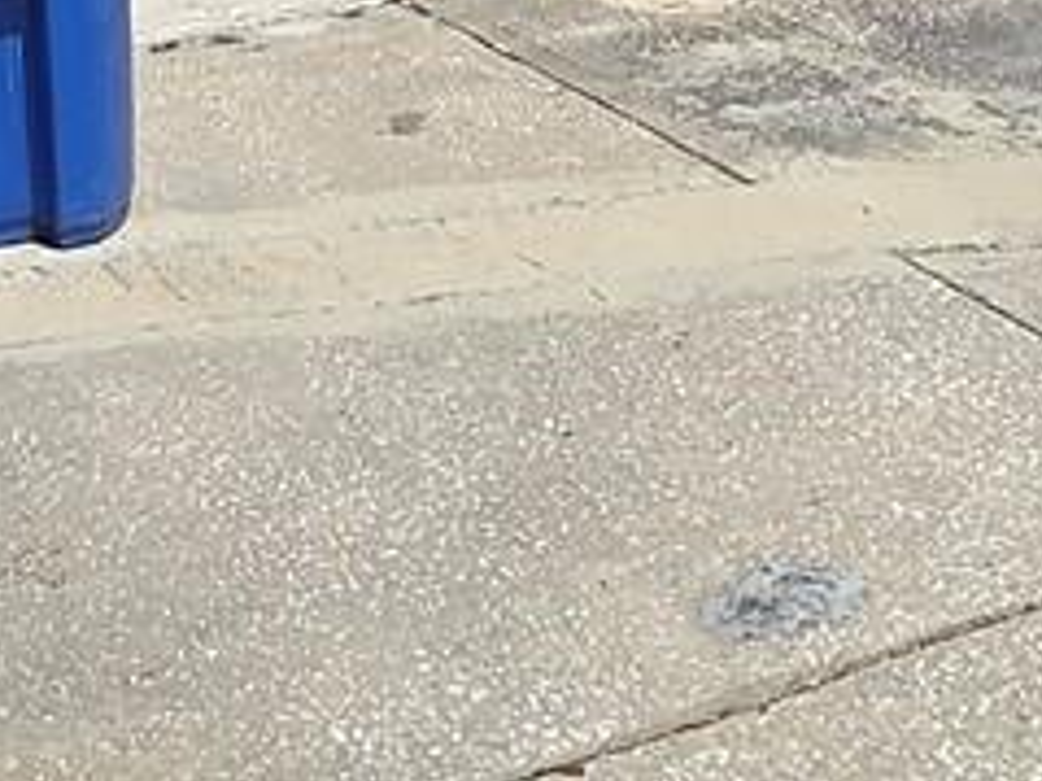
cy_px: -851
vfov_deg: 13.9
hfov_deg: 22.1
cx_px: 166
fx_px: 2618
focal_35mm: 87
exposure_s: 1/3185
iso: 50
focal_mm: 2.2
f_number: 2.2
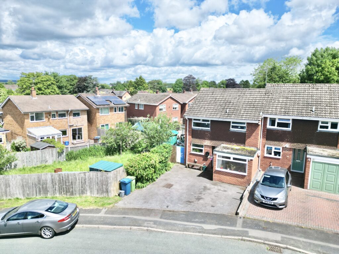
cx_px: 170
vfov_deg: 56.8
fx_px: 235
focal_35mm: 24
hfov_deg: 71.6
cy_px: 127
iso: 150
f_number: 1.7
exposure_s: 1/4000
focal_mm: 6.72
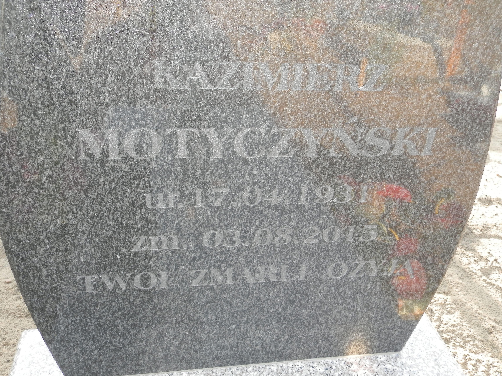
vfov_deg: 41.8
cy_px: 188
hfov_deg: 54.0
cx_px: 251
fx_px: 493
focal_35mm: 34
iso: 100
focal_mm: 6.1
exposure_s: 1/40
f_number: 3.3
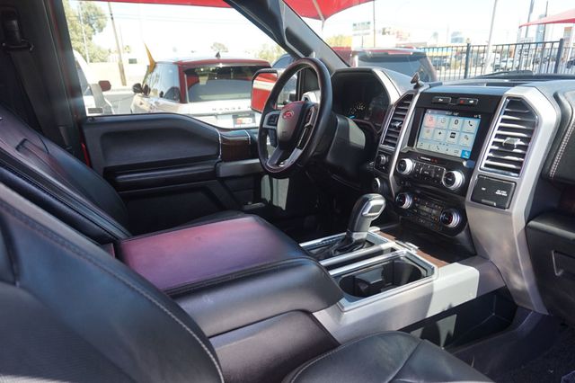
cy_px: 192
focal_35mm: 24
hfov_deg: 73.8
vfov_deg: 53.1
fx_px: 383
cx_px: 288
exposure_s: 1/60
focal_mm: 16
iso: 100
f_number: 4
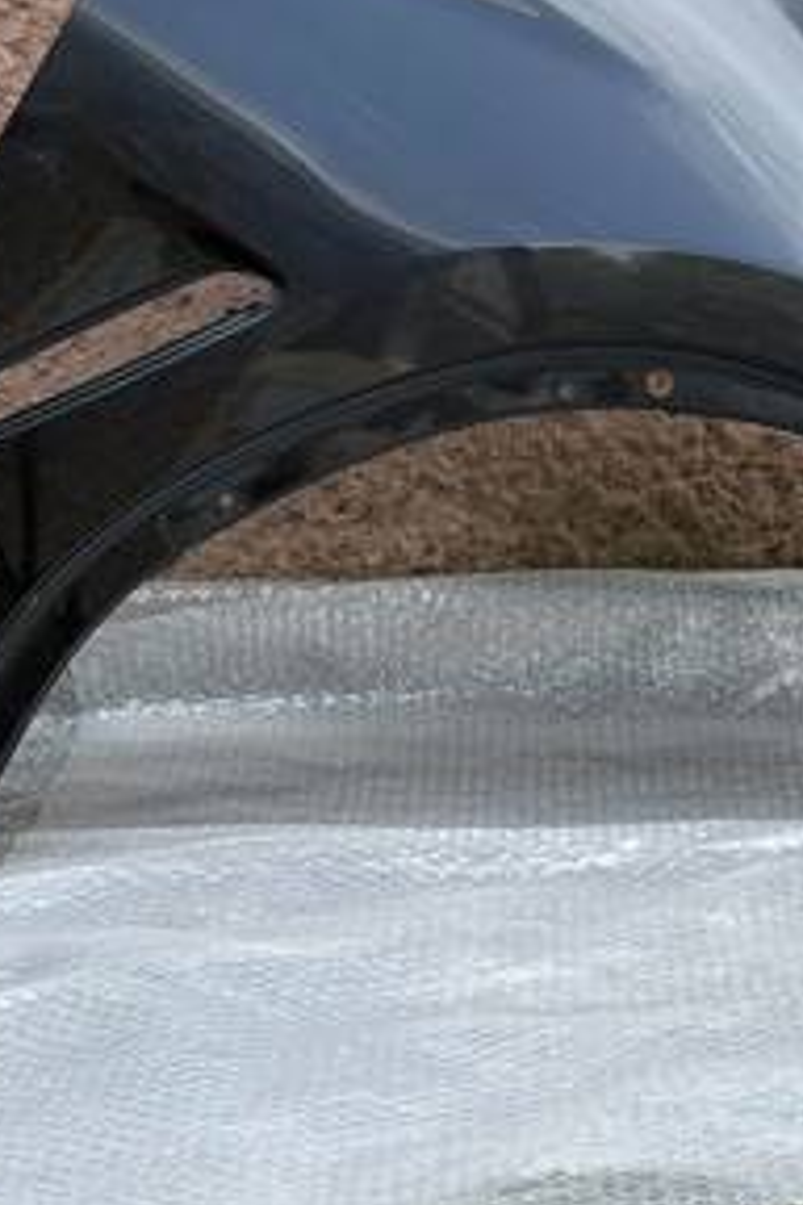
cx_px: 740
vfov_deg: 18.3
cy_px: 287
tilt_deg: -10.3
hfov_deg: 12.2
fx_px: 3714
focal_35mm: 111
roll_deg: +1.3
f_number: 1.78
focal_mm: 6.76
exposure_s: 1/1041
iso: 64
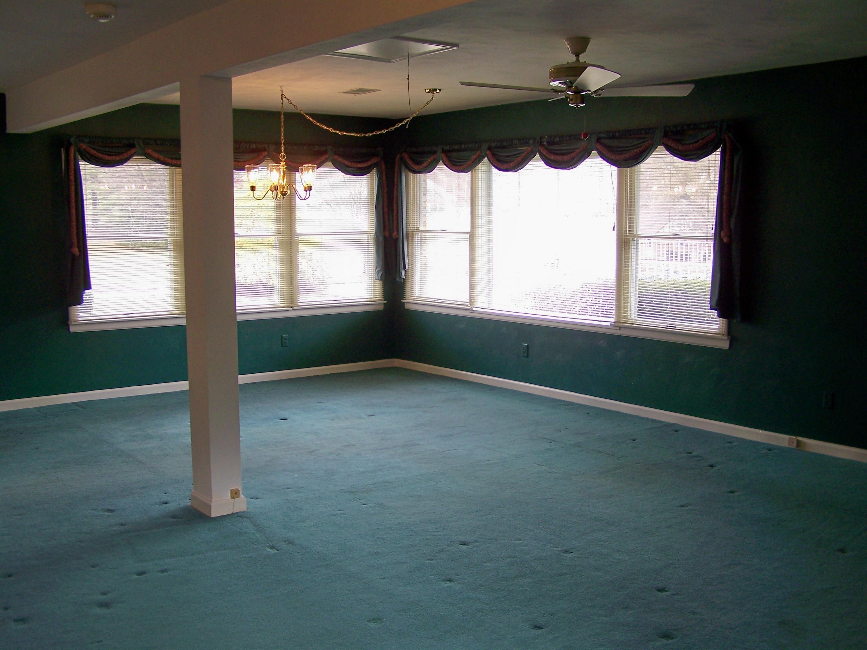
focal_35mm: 38
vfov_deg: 37.7
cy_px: 325
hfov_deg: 49.0
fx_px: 952
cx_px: 434
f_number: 2.8
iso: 64
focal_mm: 6.3
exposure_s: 1/25
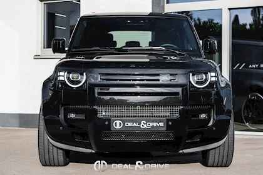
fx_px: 431
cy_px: 88
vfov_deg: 23.0
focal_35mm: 59
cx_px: 132
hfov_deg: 33.9
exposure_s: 1/160
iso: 64
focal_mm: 59
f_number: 5
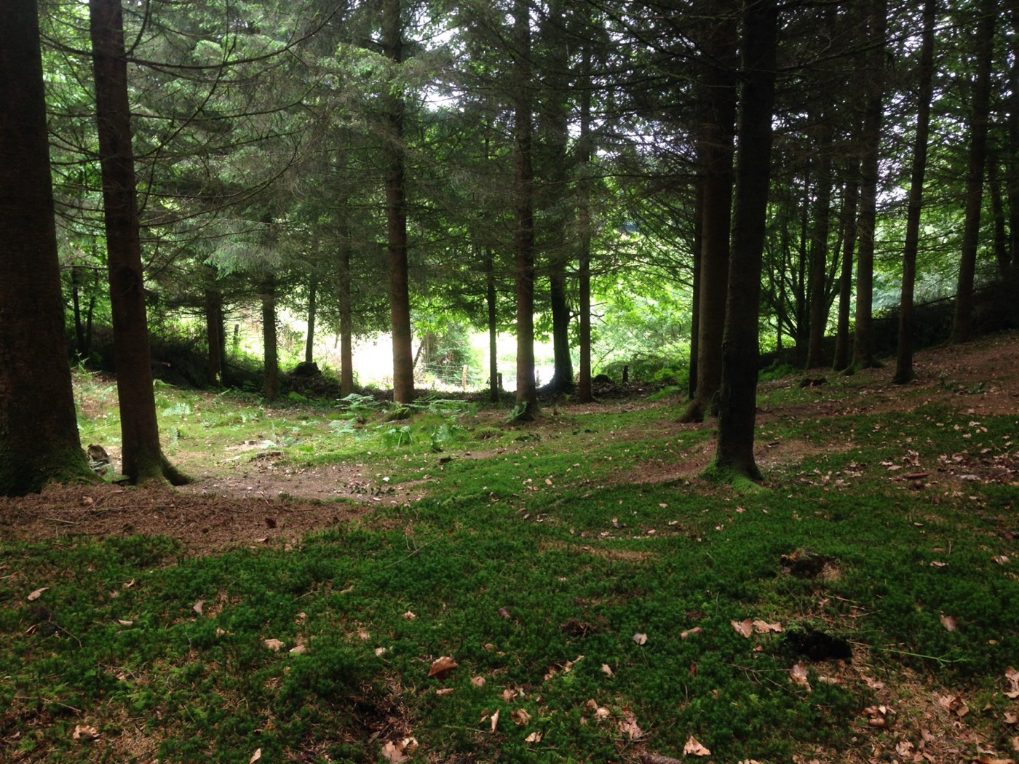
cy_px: 382
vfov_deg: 42.9
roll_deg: -0.4
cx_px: 510
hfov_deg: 55.4
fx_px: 971
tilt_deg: -8.1
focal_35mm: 33
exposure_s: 1/40
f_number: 2.4
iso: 50
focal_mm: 4.12
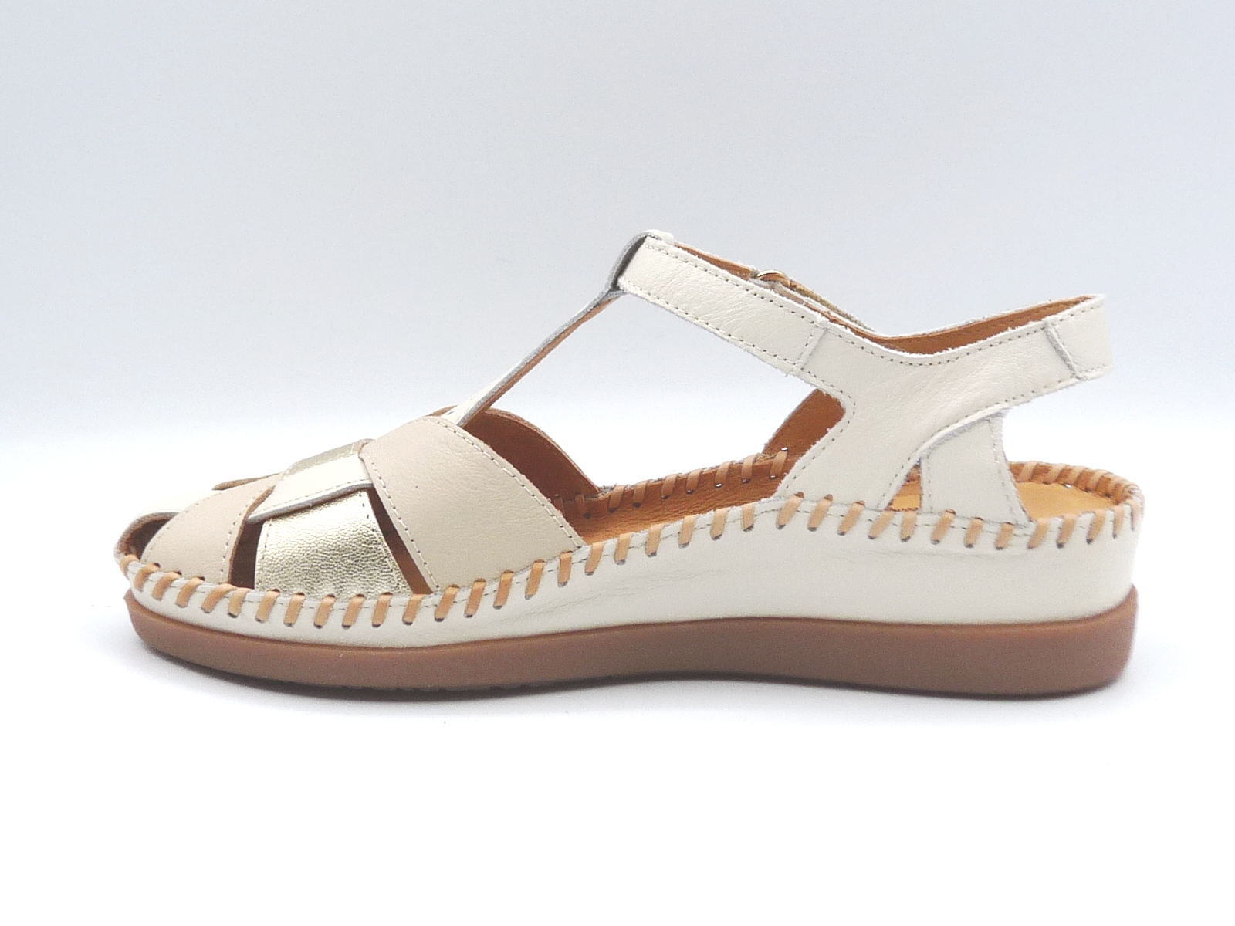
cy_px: 463
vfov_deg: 29.1
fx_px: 1784
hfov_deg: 38.2
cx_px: 618
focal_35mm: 50
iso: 100
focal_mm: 5
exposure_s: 1/200
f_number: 5
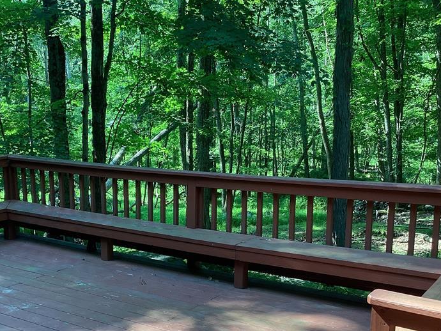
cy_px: 219
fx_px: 586
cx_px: 173
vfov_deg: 31.3
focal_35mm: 46
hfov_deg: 41.0
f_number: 2.4
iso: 50
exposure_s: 1/100
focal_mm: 3.3
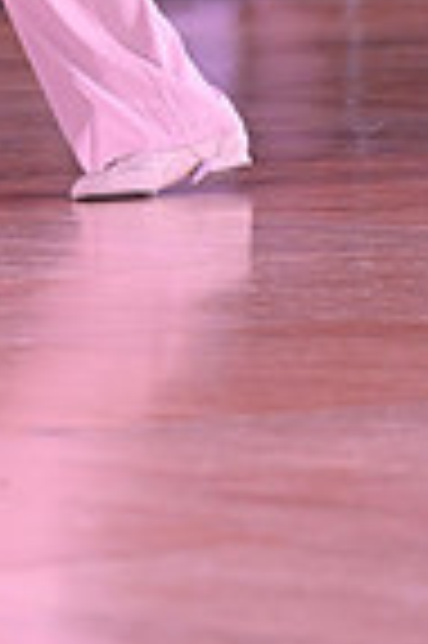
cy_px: -306
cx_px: -187
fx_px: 8866
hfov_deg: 2.8
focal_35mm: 496
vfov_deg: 4.1
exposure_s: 1/200
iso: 1600
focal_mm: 122
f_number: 4.5
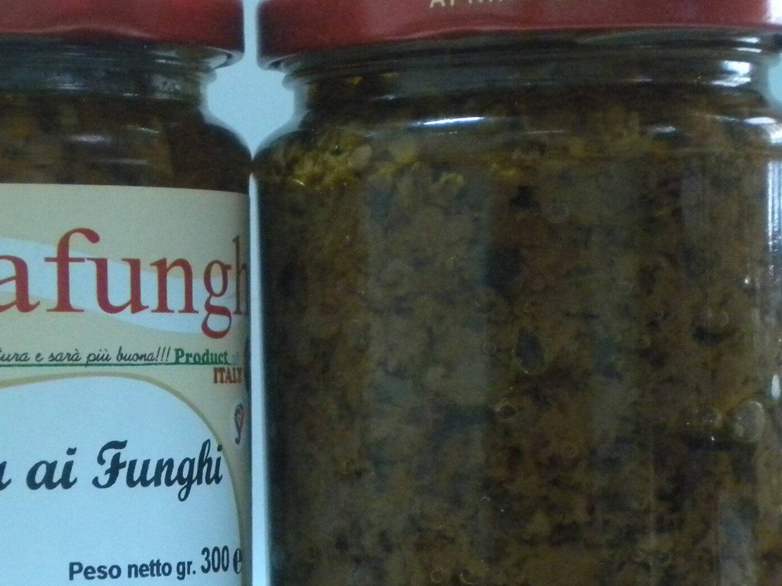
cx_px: 256
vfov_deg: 8.4
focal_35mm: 177
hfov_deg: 11.2
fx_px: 3999
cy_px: 450
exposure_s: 1/5.1
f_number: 5.7
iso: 800
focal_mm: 17.3
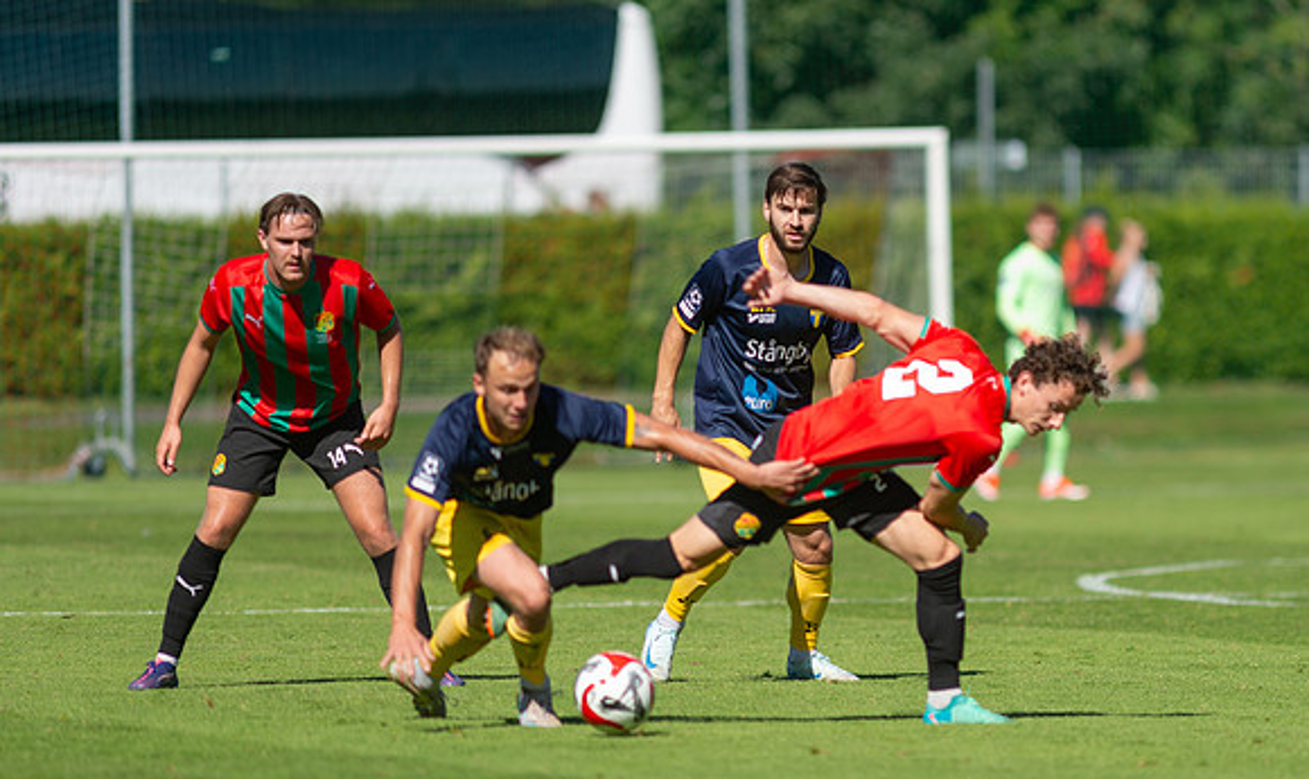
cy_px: 413
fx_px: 15137
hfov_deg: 5.0
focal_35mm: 430
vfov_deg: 2.9
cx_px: 868
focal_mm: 300
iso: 100
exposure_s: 1/1600
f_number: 3.2
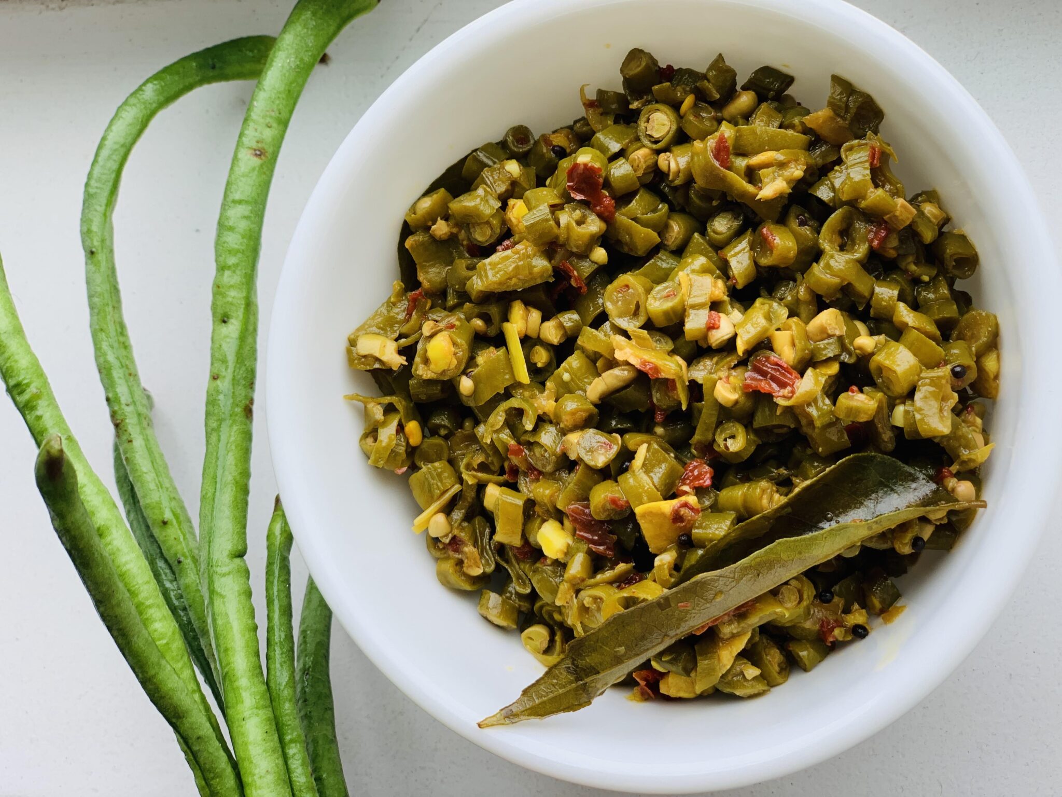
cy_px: 398
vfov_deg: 28.0
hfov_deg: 36.8
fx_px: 1595
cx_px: 531
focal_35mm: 52
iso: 20
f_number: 2.4
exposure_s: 1/122
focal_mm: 6
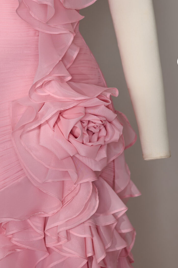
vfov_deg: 16.5
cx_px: 52
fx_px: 906
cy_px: 13
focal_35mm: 122
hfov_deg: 11.2
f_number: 2.8
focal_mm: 50
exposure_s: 1/160
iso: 125
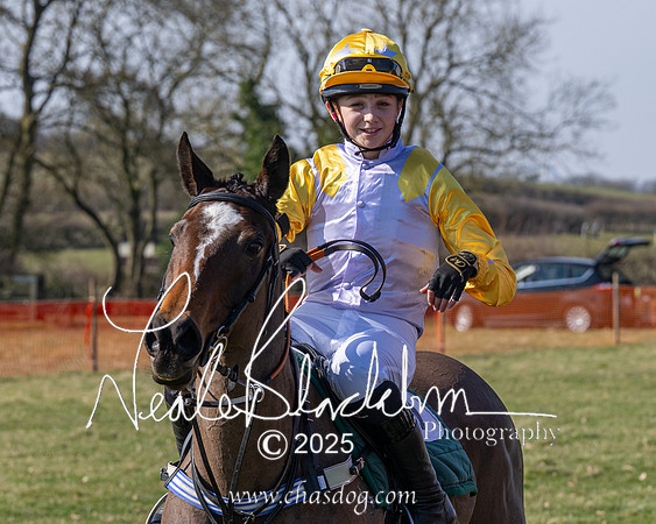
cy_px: 201
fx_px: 3648
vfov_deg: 8.2
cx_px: 367
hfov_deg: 10.3
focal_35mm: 188
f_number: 5
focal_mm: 90
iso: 200
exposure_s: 1/1600
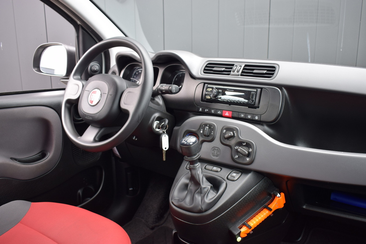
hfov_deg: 57.2
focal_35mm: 33
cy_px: 122
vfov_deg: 40.0
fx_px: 335
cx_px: 183
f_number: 5
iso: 400
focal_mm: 22
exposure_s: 1/100
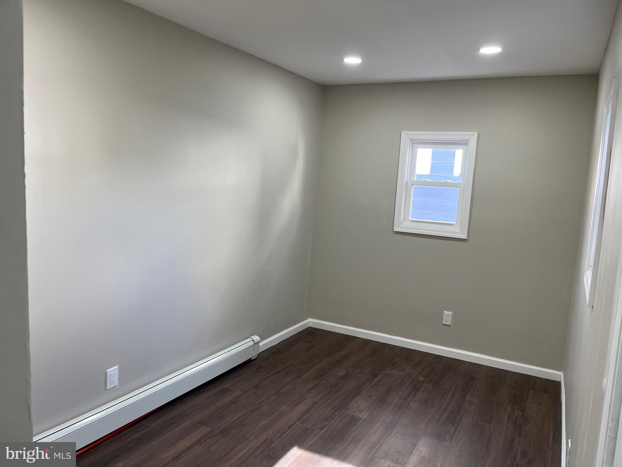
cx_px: 311
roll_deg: -3.1
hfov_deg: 67.3
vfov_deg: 53.1
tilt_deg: -6.5
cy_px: 234
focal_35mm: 26
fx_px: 467
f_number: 1.6
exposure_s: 1/120
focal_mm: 5.1
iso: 100
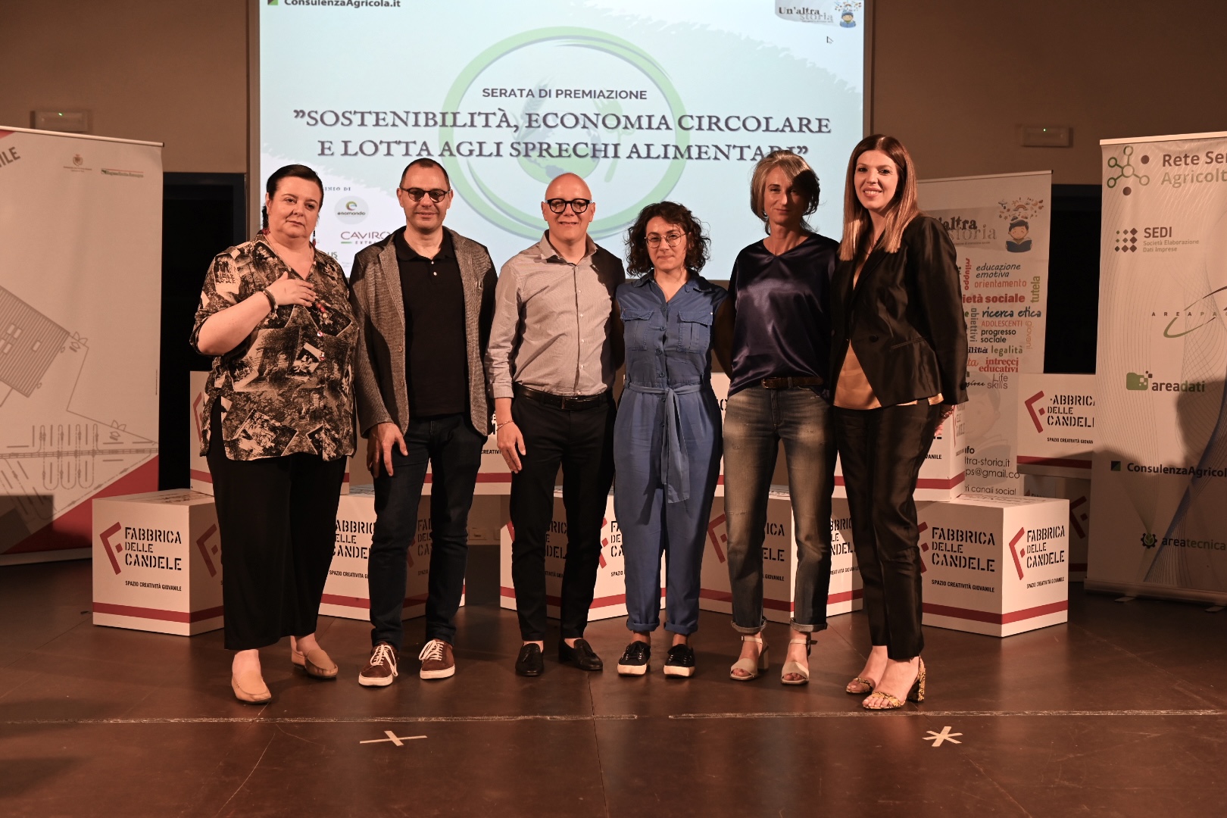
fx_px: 1431
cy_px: 409
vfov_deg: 31.9
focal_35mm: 42
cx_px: 614
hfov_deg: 46.4
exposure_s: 1/100
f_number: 5
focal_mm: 42
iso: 1250
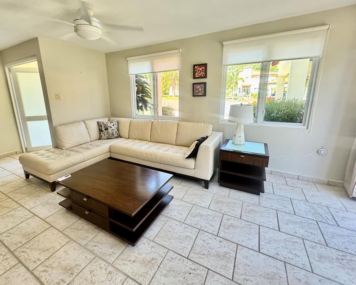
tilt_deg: -13.5
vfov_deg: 80.3
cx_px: 160
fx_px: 169
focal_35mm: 16
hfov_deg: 92.8
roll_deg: +0.9
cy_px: 133
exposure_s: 1/76
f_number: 2.2
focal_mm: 2.22
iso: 320
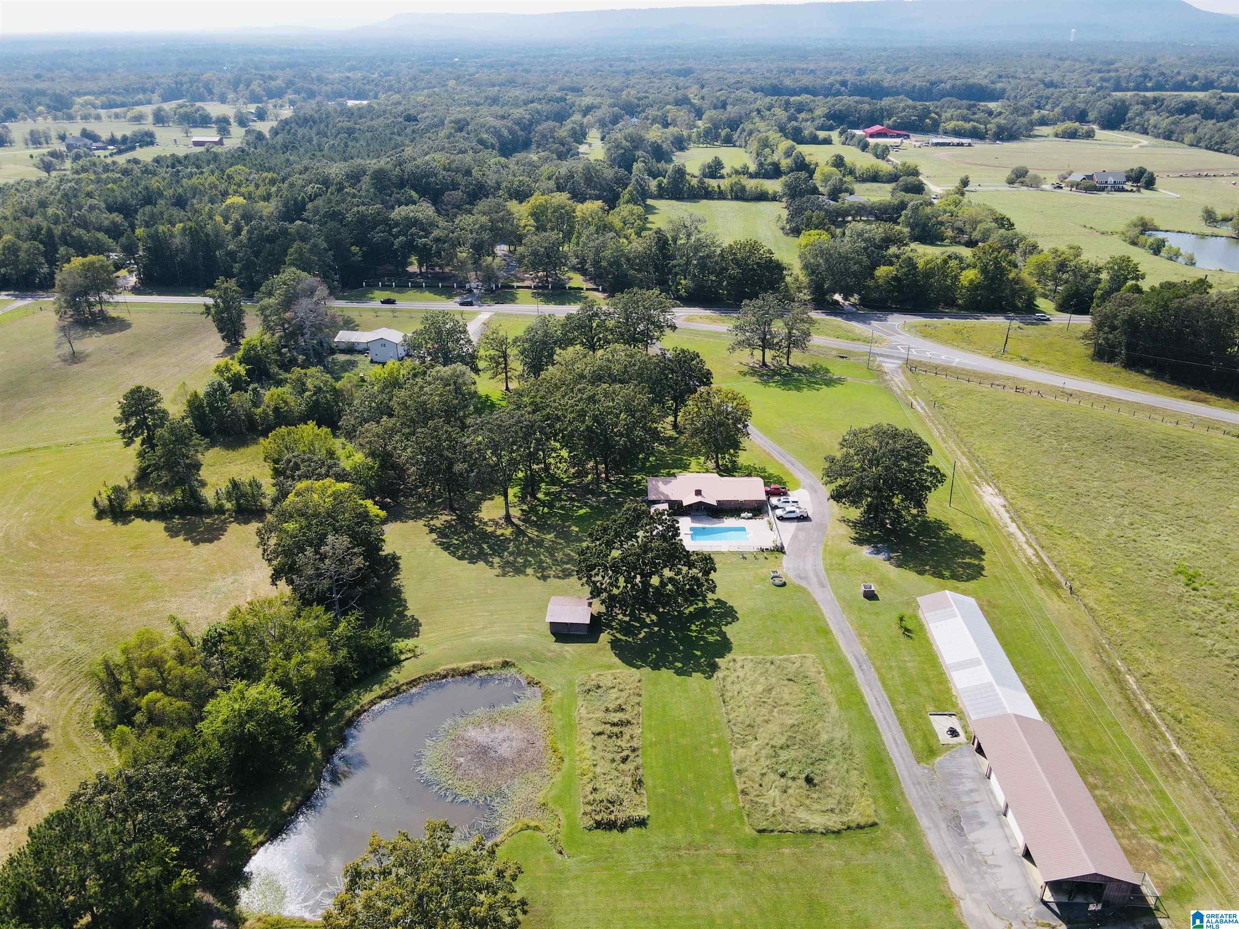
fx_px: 859
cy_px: 464
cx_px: 620
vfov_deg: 56.8
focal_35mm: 24
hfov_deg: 71.6
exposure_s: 1/400
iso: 100
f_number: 2.8
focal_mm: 4.5
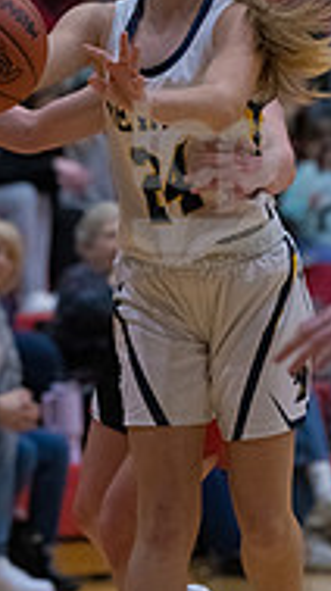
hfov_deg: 3.2
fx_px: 5864
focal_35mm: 375
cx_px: 206
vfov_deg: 5.8
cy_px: 188
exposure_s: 1/1600
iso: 8000
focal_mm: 150
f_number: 4
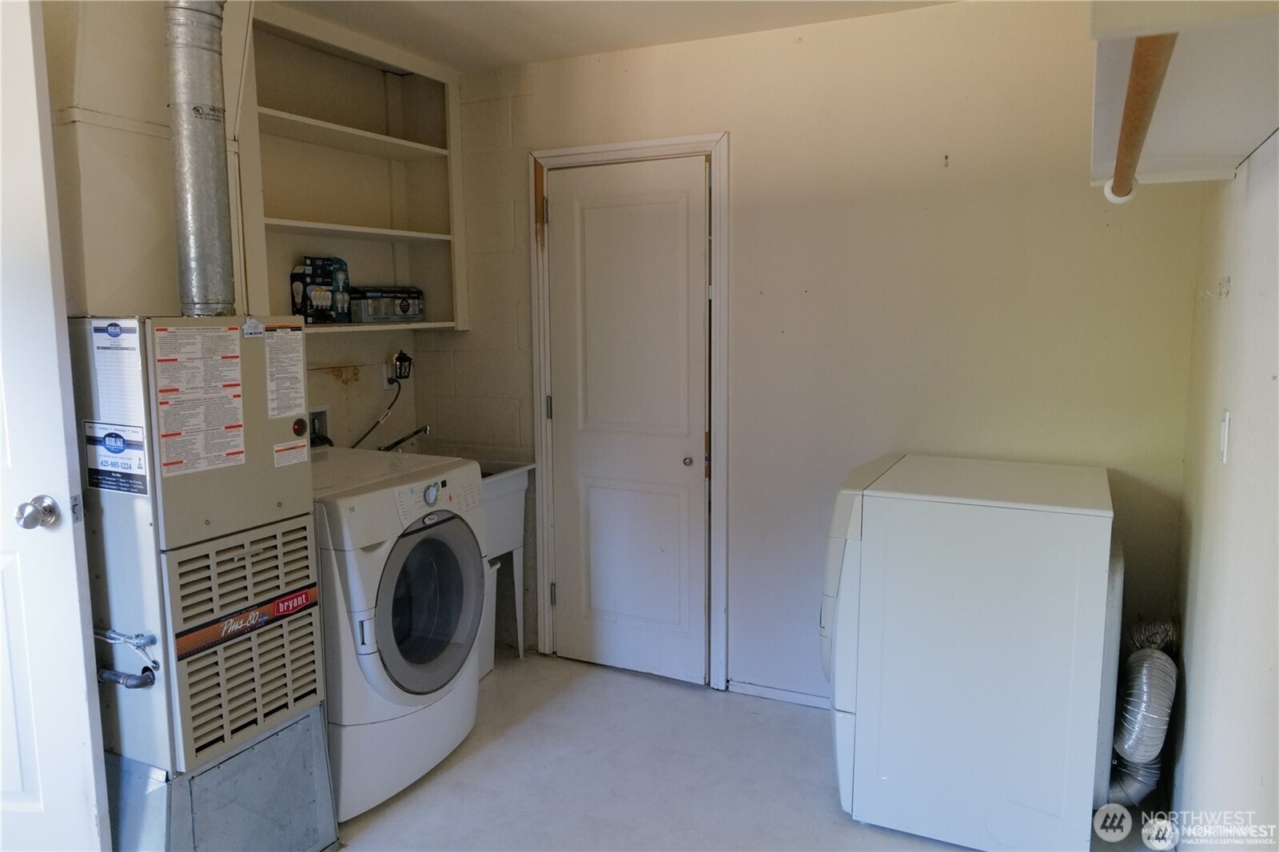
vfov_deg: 51.3
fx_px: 888
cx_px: 640
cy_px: 426
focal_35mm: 25
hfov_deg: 71.5
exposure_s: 1/50
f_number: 8
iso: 5000
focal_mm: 25
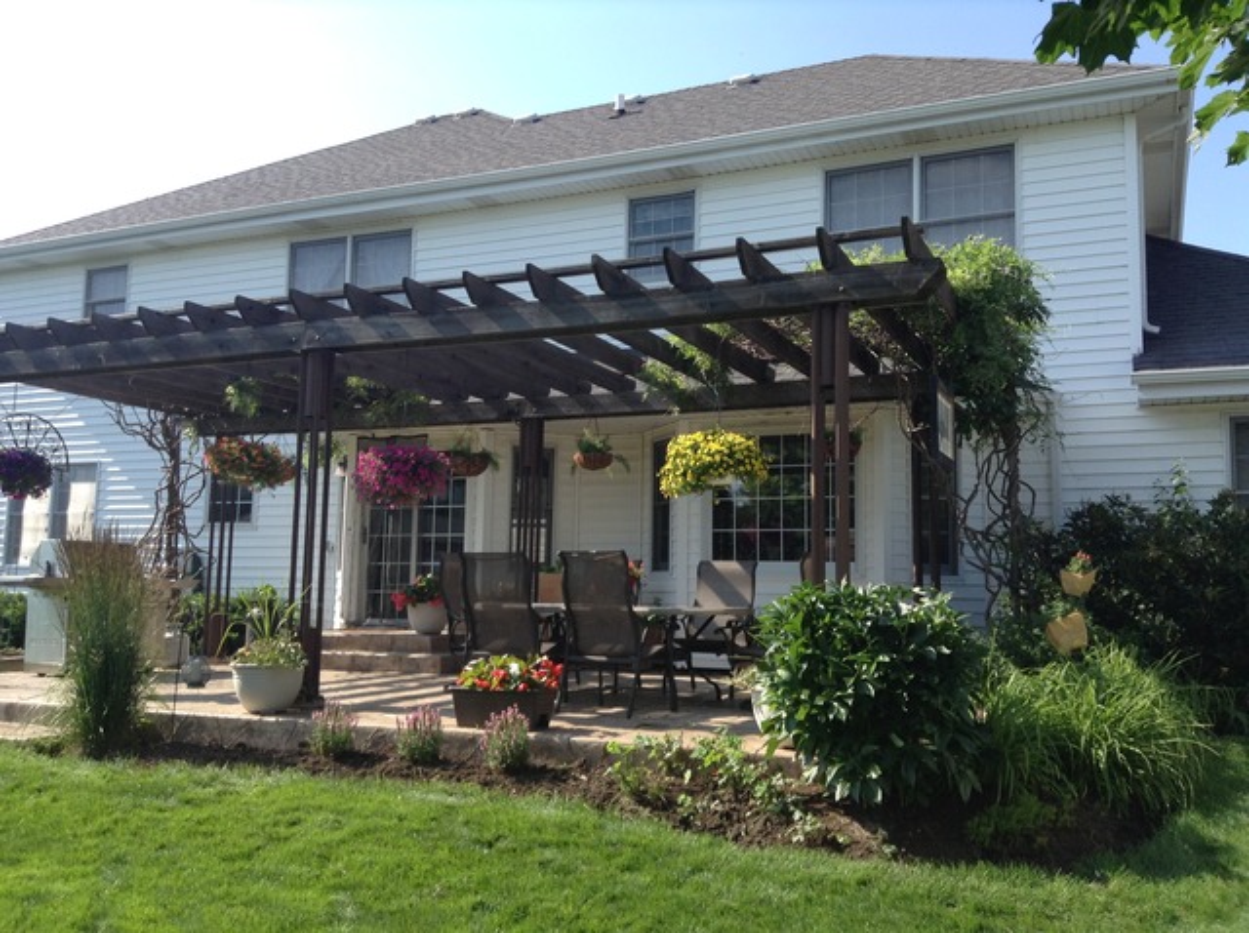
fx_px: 1189
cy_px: 466
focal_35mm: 33
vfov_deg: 42.8
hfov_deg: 55.4
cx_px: 624
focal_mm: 3.3
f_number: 2.4
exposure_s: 1/527
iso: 25
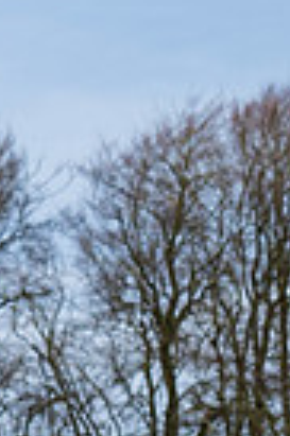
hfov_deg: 3.0
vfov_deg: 4.5
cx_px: 748
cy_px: 621
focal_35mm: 458
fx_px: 5548
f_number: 4
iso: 400
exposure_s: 1/1000
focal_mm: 93
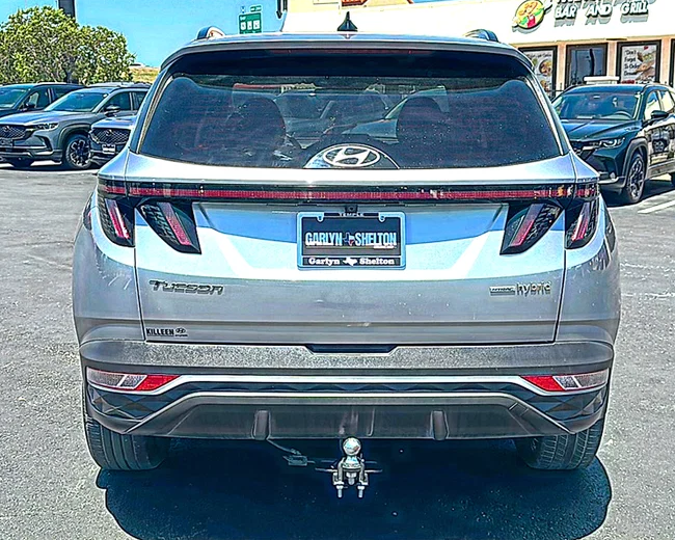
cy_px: 268
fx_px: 819
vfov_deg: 36.5
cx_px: 347
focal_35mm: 41
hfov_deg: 44.8
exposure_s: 1/2309
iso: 80
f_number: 1.78
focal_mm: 6.86
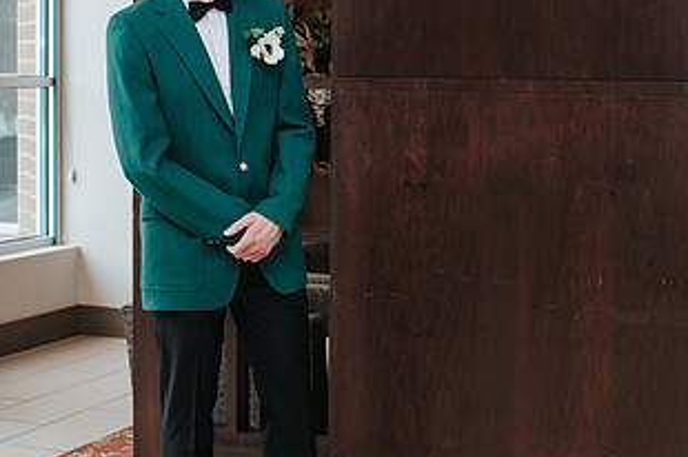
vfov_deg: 17.0
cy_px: 166
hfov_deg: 25.4
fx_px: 1527
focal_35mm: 80
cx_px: 325
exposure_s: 1/200
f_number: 3.2
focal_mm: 35
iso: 320
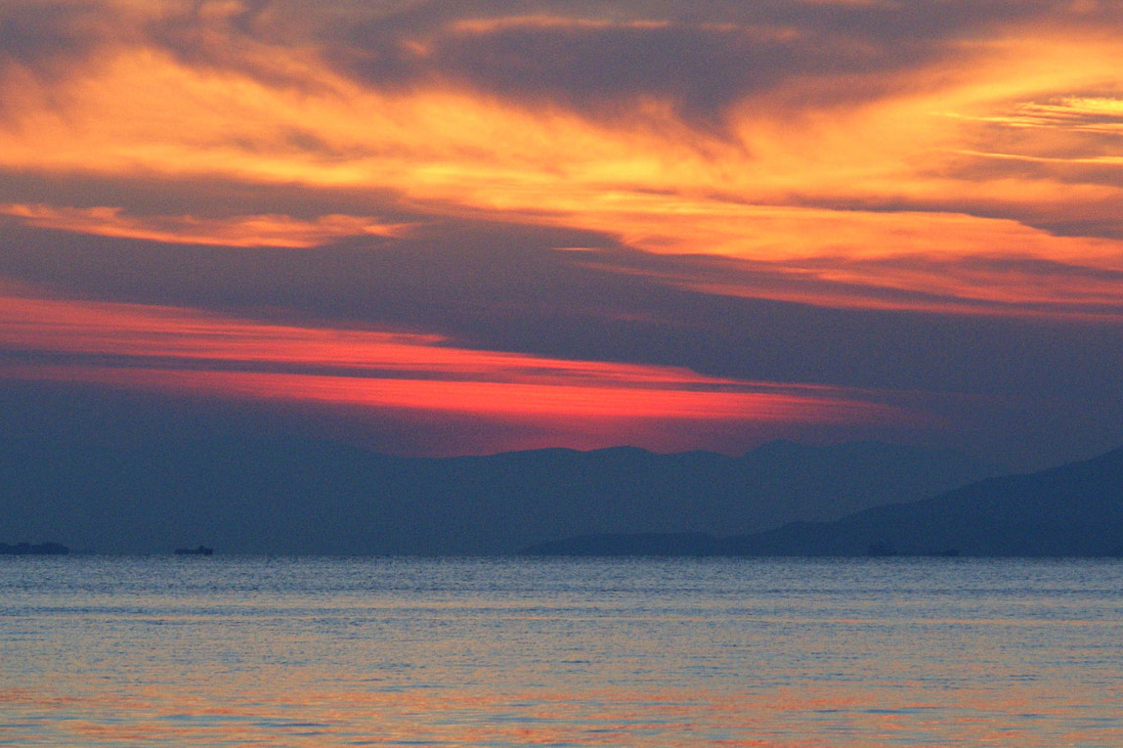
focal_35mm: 351
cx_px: 462
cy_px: 417
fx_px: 10944
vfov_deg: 3.9
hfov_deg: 5.9
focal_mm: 120
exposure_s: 1/200
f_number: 8
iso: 400
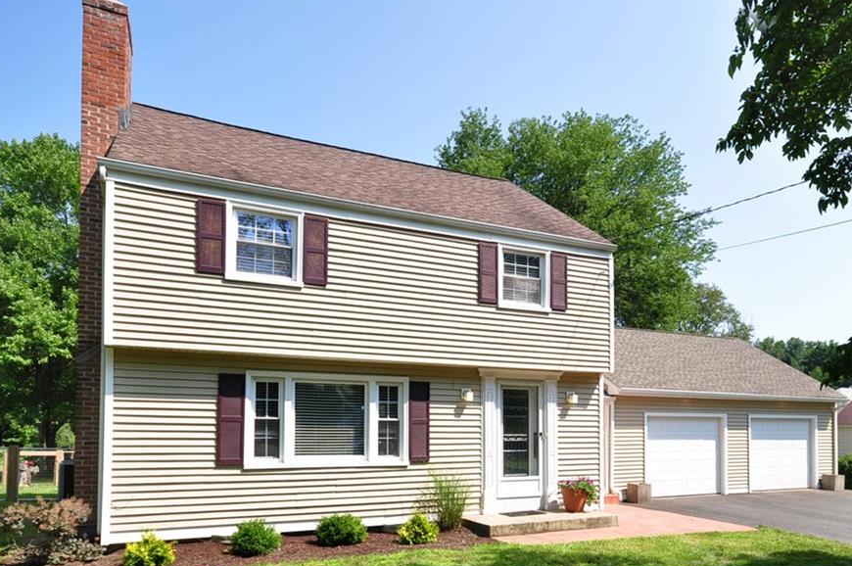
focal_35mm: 20
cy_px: 309
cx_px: 478
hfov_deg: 82.8
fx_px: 480
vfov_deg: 61.0
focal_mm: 11.5
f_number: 8
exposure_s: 1/400
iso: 400
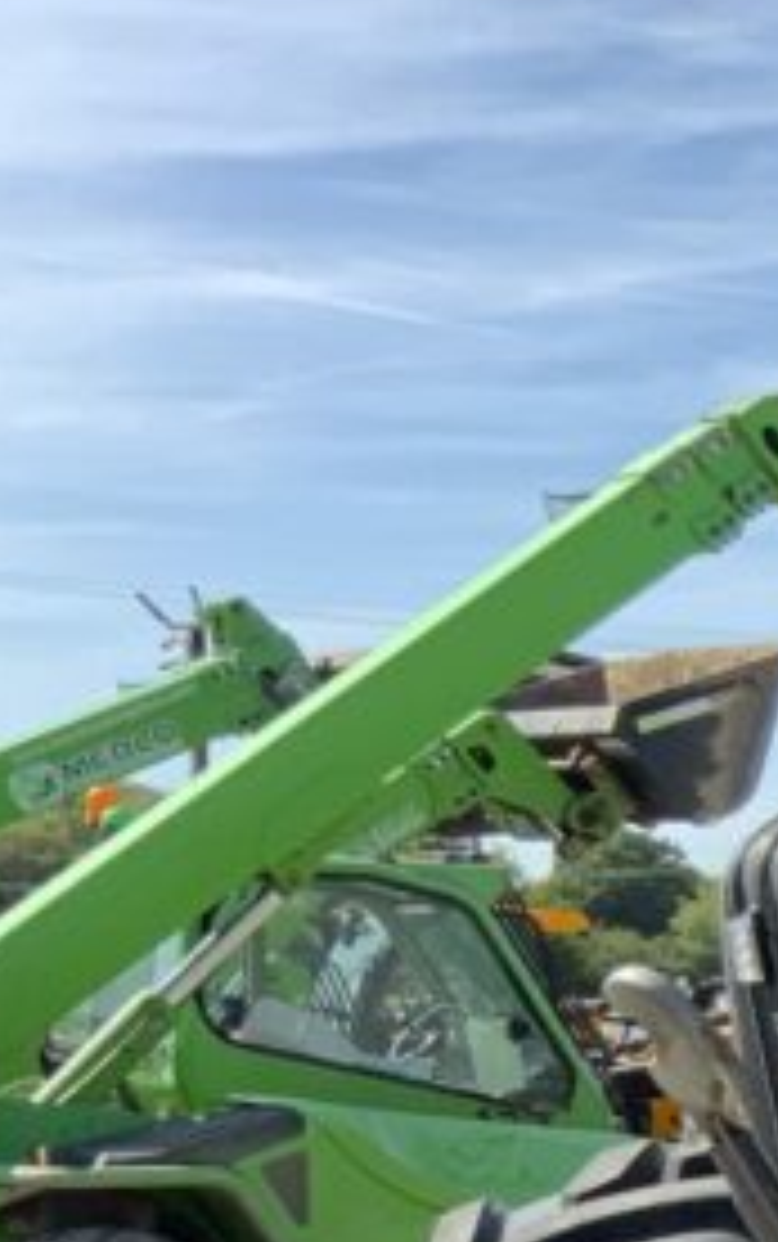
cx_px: 2132
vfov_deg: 17.6
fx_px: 3859
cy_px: 1368
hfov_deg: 9.6
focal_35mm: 114
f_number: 1.8
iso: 16
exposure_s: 1/1144
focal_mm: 3
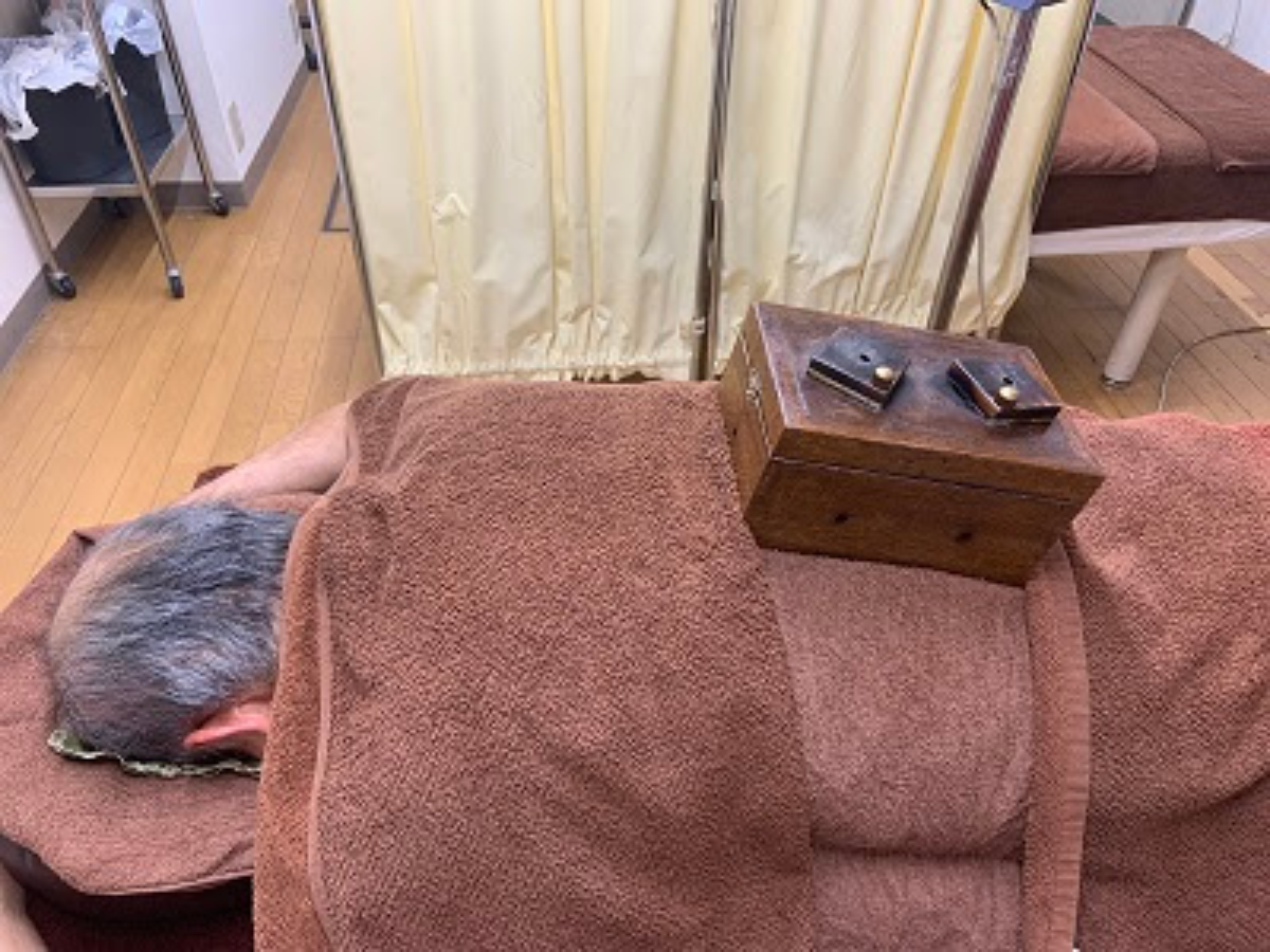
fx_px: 954
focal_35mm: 26
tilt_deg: -41.4
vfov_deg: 53.1
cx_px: 635
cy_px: 476
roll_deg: -1.0
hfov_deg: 67.3
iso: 64
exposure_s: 1/50
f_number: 1.8
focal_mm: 4.25
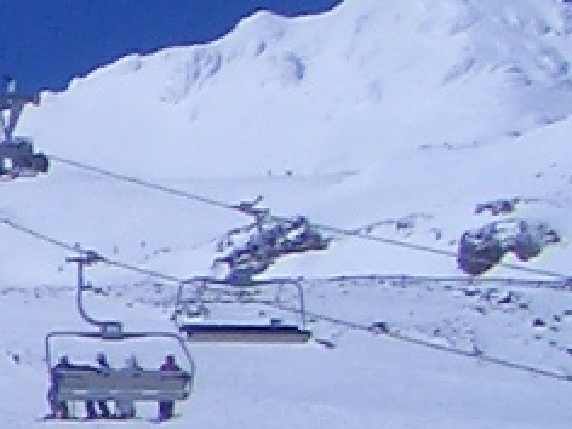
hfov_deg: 7.2
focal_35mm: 237
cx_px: -1253
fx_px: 3916
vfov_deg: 6.3
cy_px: 230
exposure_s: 1/2000
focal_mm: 5.8
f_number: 4.3
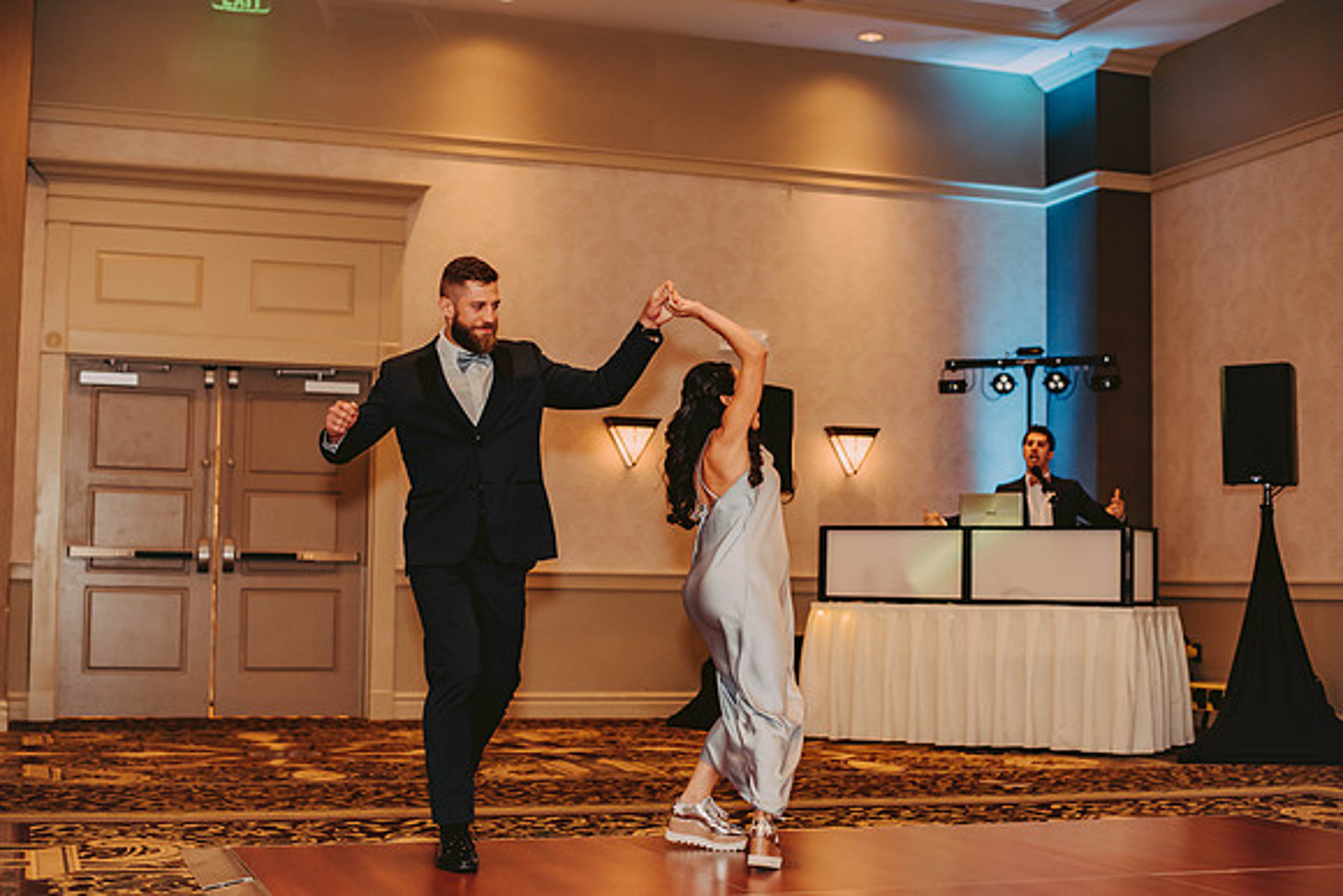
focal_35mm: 50
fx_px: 1866
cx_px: 672
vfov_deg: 27.0
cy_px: 448
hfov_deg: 39.6
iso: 800
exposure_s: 1/125
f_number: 2.5
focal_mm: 50
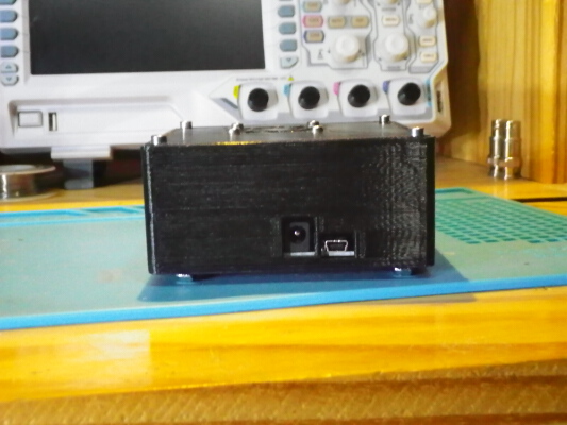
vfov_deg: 28.6
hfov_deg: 37.5
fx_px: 836
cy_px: 212
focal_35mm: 51
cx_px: 284
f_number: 4.4
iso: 800
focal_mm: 9.1
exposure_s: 1/50
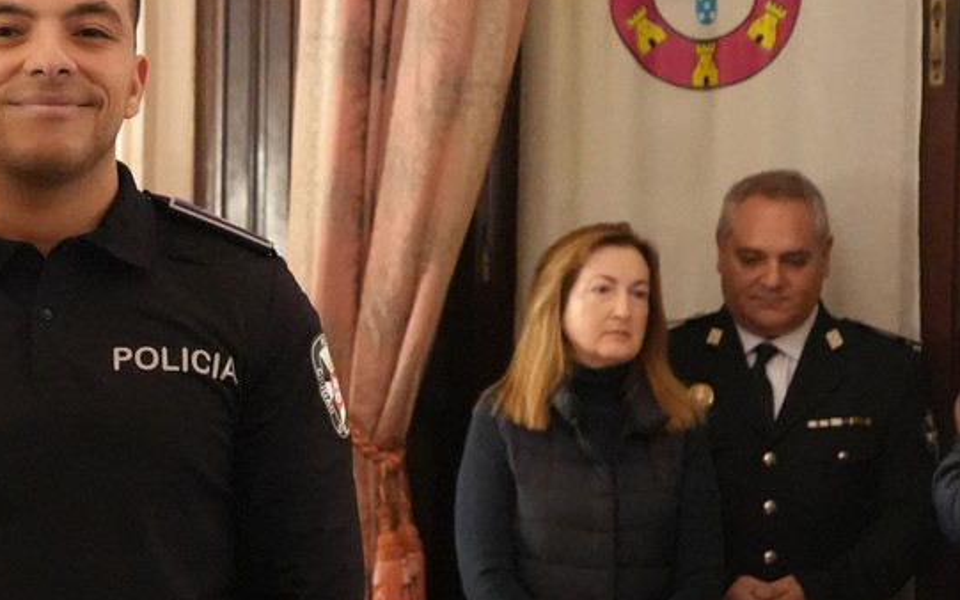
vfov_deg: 9.4
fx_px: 3636
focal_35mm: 139
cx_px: -48
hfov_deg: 14.7
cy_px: 417
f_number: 4.5
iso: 10000
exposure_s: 1/160
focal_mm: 43
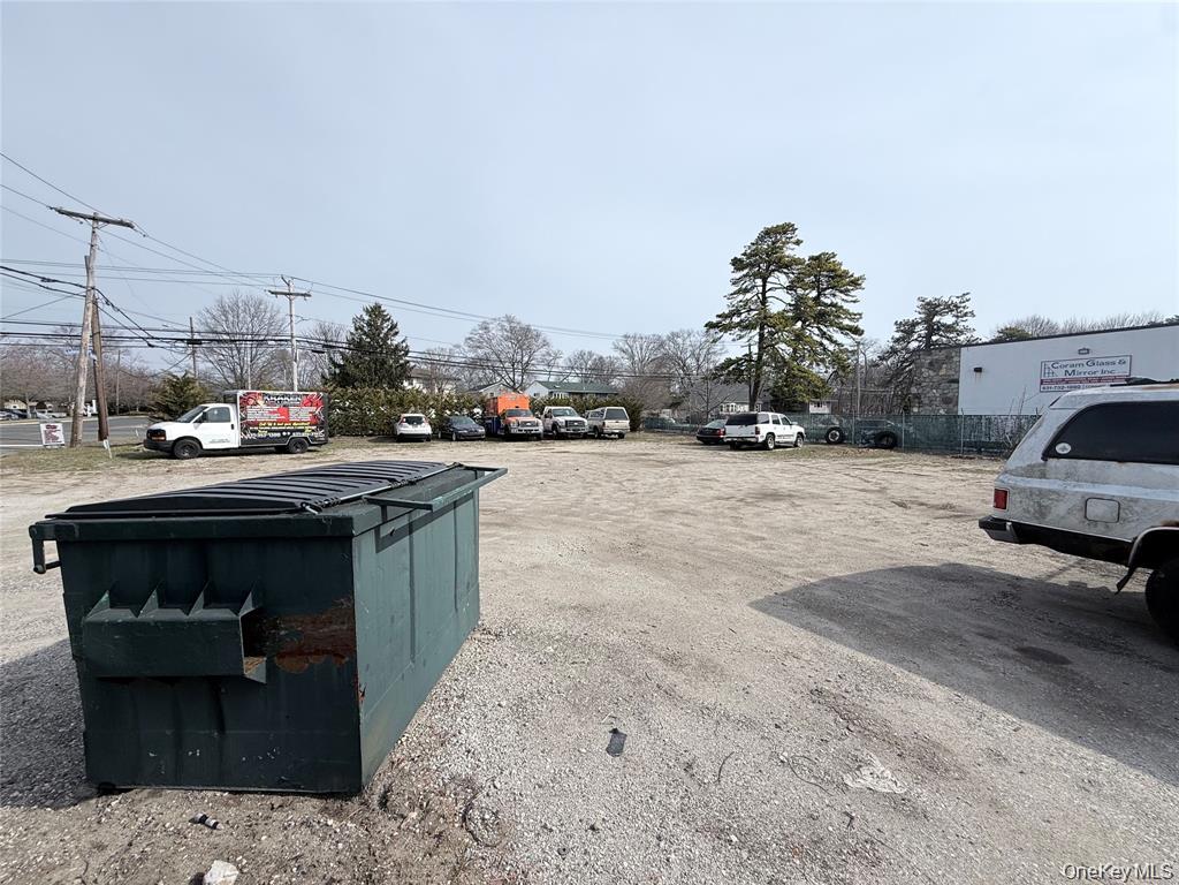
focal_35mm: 14
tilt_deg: -3.0
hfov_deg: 102.1
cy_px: 442
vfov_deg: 85.7
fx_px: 477
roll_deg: -0.3
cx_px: 590
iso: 50
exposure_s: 1/2976
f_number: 2.2
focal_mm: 2.22
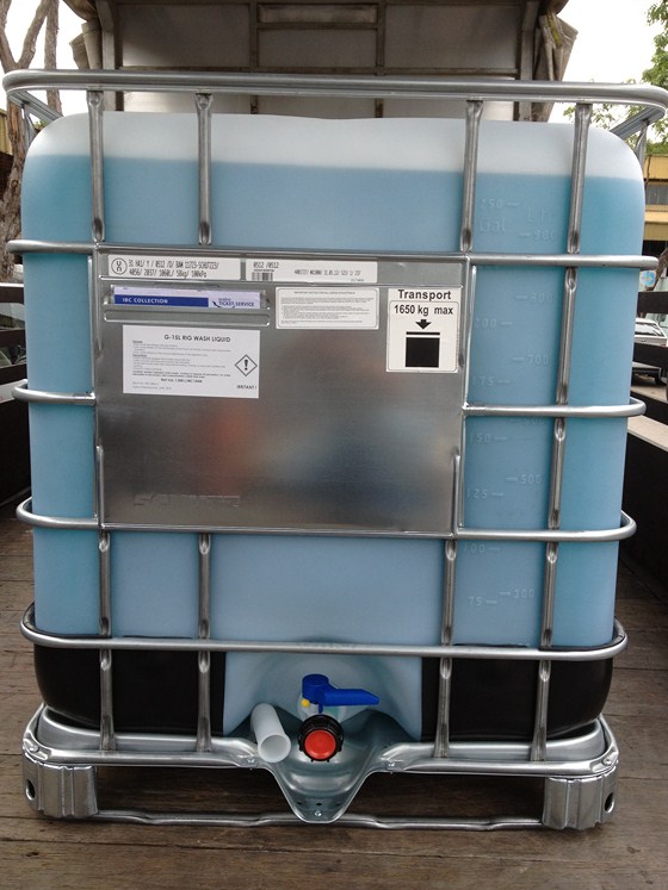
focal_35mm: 36
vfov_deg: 51.4
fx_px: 927
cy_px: 444
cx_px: 334
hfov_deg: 39.6
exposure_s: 1/383
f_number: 2.4
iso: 64
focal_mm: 4.28
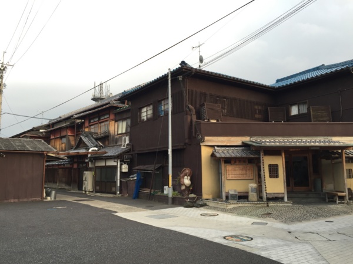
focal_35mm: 29
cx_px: 176
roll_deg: +0.4
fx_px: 296
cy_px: 132
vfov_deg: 48.2
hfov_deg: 61.7
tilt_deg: +6.1
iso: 32
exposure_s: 1/120
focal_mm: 4.15
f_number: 2.2
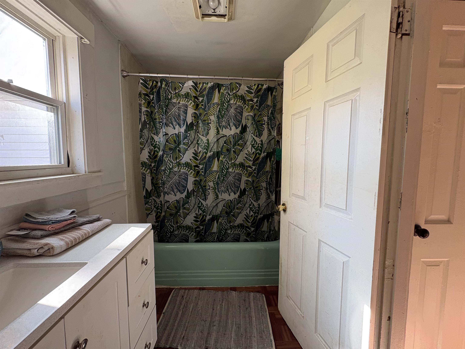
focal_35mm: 14
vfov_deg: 85.7
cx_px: 232
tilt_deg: -3.5
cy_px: 174
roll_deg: -0.2
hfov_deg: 102.1
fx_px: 188
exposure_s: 1/60
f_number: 2.2
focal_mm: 2.22
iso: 250
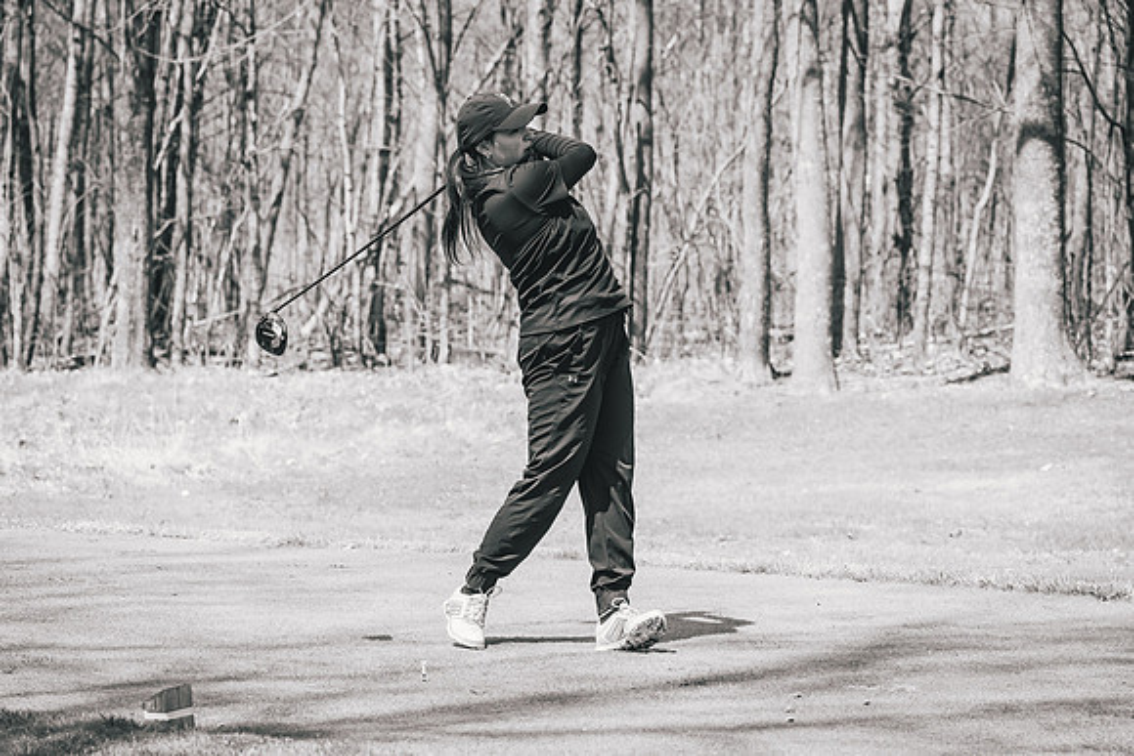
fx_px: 3825
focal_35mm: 121
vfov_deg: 11.3
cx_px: 567
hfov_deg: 16.9
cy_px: 378
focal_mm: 117
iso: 640
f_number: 6.3
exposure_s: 1/2000
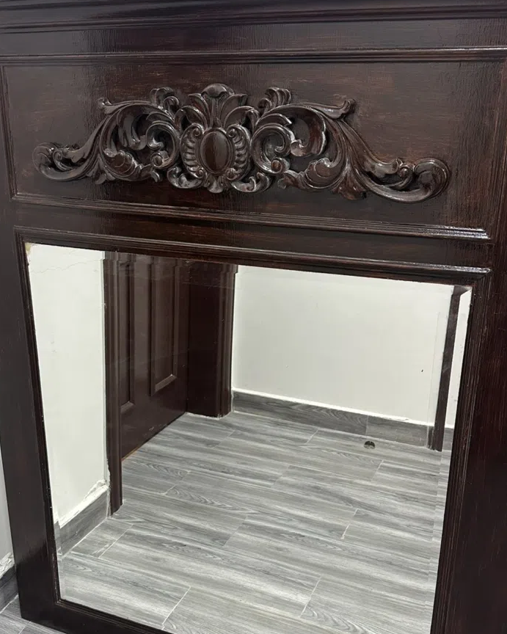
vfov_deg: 49.0
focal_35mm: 37
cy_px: 343
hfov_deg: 40.1
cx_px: 225
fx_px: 694
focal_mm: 6.86
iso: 250
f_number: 1.78
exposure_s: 1/65
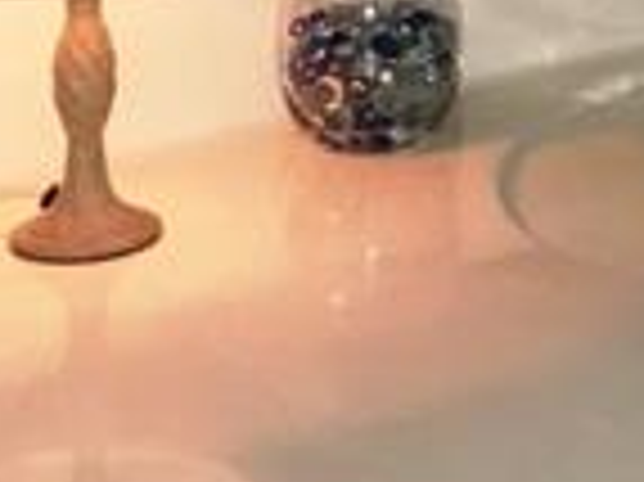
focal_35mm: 130
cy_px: -383
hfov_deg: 14.7
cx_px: 757
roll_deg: -0.2
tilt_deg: -3.6
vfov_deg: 10.7
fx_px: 2417
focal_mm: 4.15
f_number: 2.2
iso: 50
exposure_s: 1/30
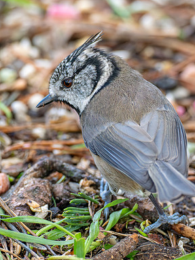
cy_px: 132
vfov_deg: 1.8
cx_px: 142
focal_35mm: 1115
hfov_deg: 1.3
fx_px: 8365
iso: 4000
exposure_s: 1/800
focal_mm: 300
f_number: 4
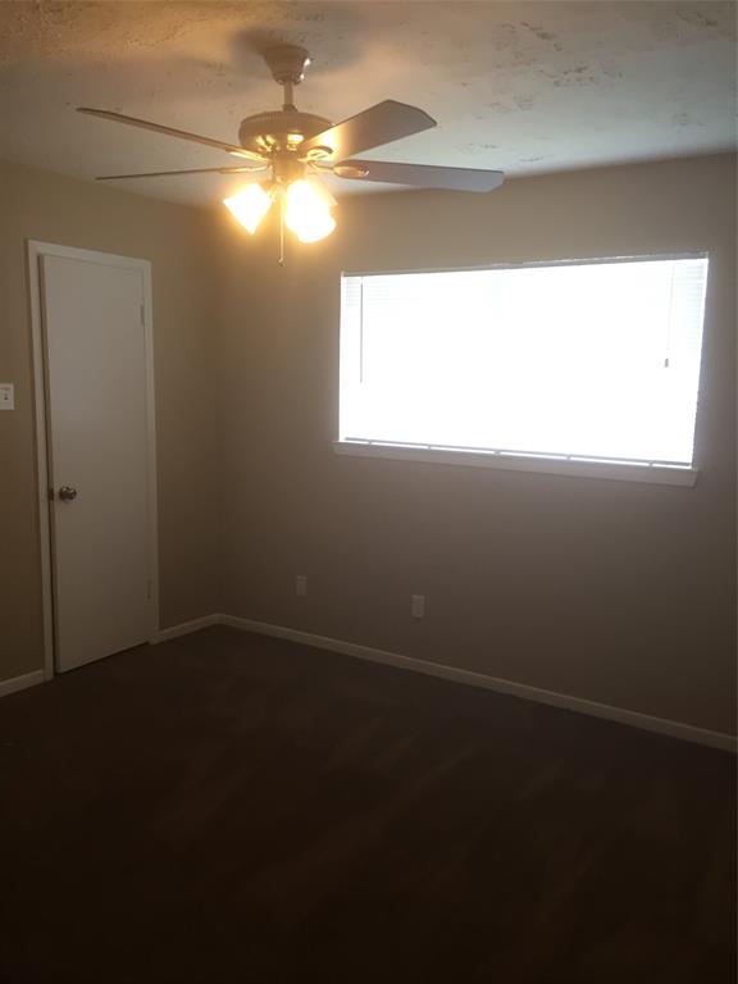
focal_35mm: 29
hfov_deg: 48.2
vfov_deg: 61.7
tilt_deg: -5.4
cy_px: 492
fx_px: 824
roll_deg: -0.3
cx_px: 369
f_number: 2.2
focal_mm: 4.15
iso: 64
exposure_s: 1/30
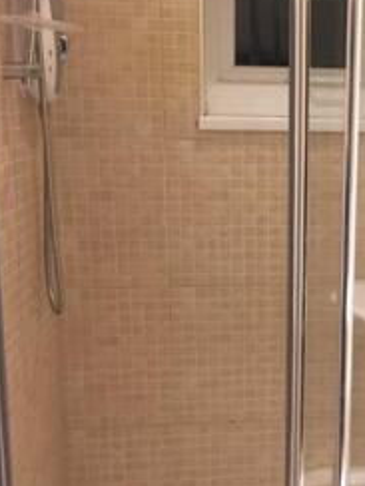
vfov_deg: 36.8
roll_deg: -1.0
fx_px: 731
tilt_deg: -11.5
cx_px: 315
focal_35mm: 52
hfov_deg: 27.2
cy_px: 246
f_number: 2.2
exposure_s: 1/33
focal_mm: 4.15
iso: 250
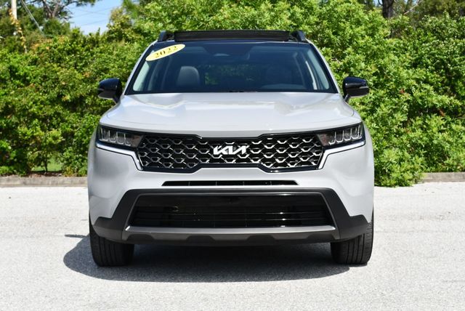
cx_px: 232
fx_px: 905
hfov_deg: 28.8
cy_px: 156
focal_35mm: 70
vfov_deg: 19.5
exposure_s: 1/250
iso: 110
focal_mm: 35
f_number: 8
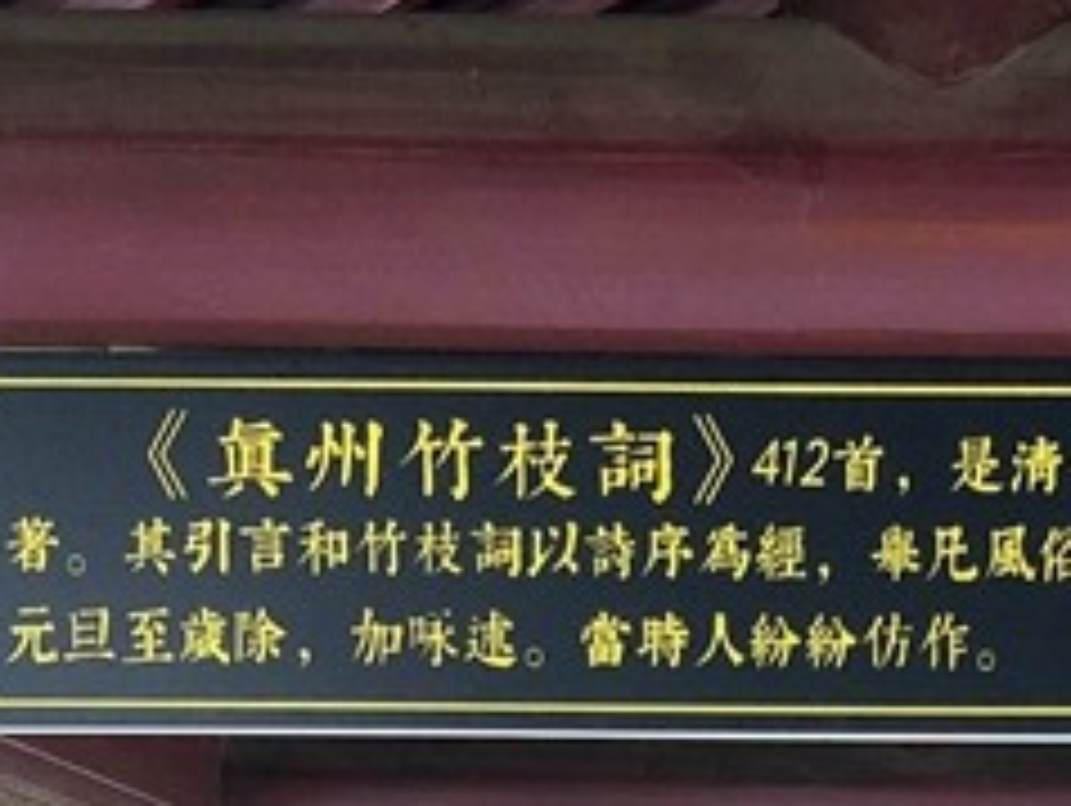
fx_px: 2911
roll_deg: +0.8
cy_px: 1121
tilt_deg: -0.6
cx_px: 1026
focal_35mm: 94
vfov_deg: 14.9
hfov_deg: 20.3
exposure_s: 1/30
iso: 32
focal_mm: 3.99
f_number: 1.8
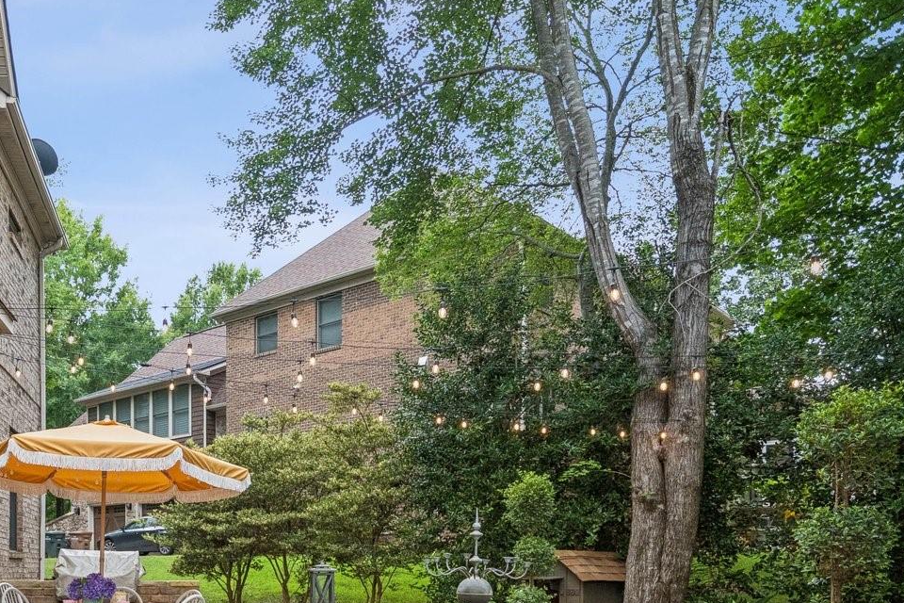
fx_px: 803
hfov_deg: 54.6
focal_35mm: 32
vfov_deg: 38.2
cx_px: 177
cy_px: 548
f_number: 4
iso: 1600
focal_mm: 15
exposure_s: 1/160
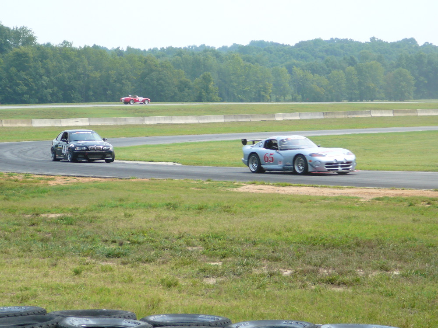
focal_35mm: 137
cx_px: 219
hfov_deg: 14.4
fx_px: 1733
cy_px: 164
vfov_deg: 10.8
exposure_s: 1/320
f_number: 4
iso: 80
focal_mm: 20.4
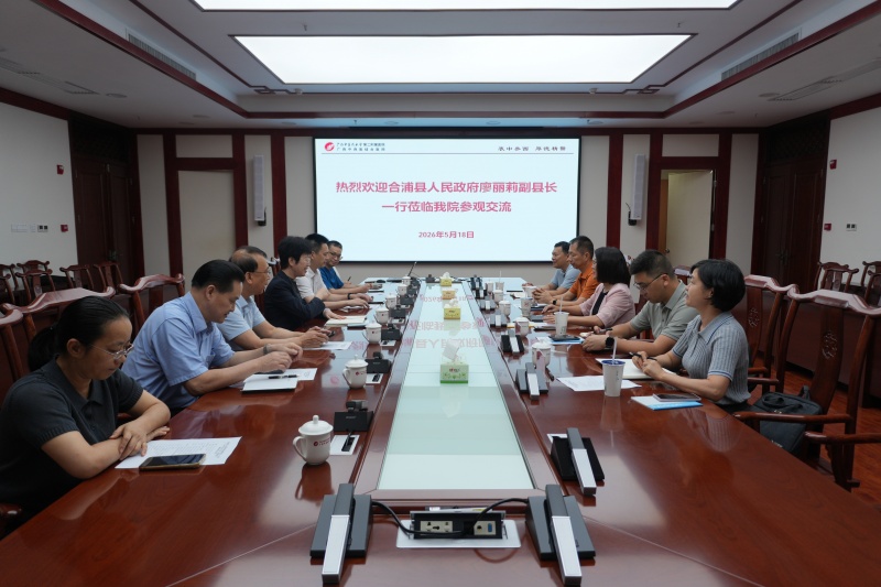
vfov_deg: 53.1
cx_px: 440
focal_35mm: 24
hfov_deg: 73.8
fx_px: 587
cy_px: 294
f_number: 3.5
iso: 100
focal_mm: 16
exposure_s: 1/50
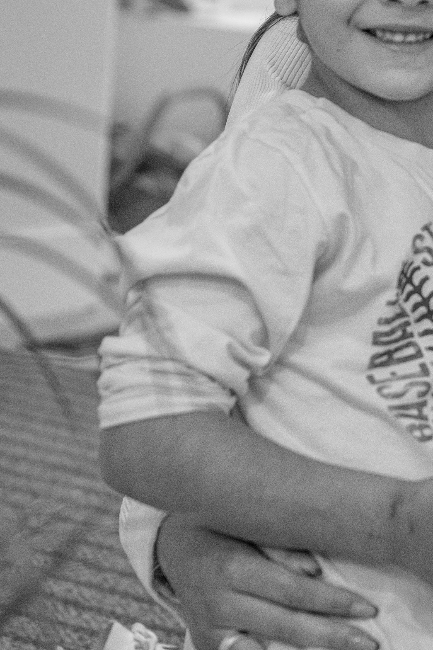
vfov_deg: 17.0
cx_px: 462
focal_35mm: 120
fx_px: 2165
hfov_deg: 11.3
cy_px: 197
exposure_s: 1/160
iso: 2000
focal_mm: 49
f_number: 2.8
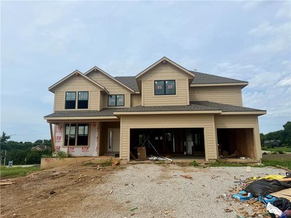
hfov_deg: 71.6
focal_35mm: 24
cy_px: 109
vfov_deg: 56.8
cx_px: 146
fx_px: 202
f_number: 1.78
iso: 80
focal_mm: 6.76
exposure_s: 1/7353
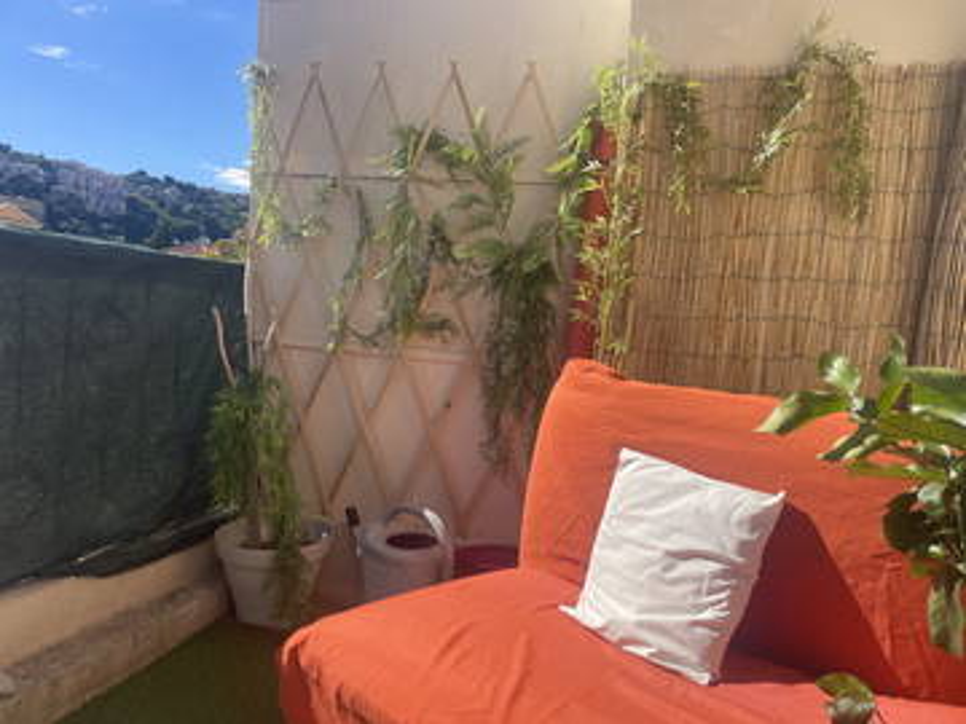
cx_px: 483
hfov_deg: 67.3
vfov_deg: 53.1
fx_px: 726
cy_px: 362
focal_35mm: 26
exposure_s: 1/2618
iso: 32
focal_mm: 4.2
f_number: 1.6
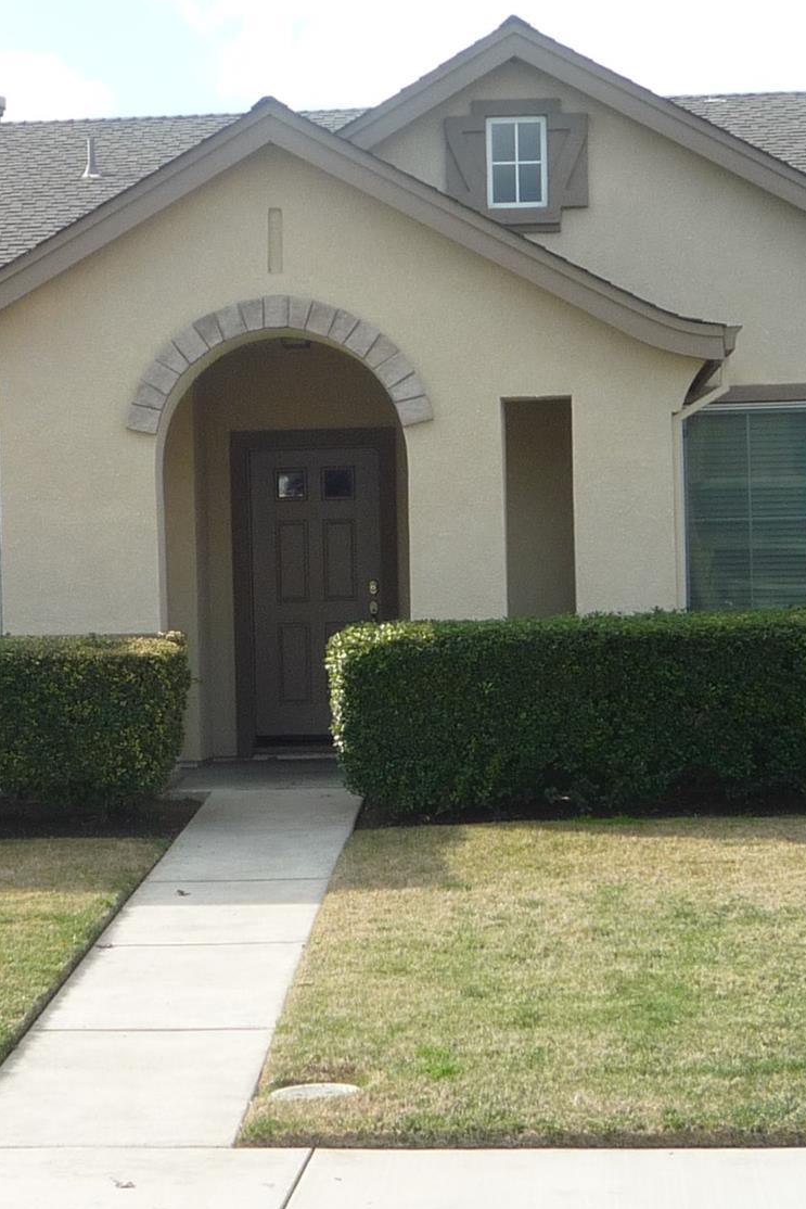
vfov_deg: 26.3
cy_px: 607
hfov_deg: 17.7
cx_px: 273
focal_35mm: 77
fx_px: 2585
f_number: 4
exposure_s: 1/320
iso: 100
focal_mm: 5.3
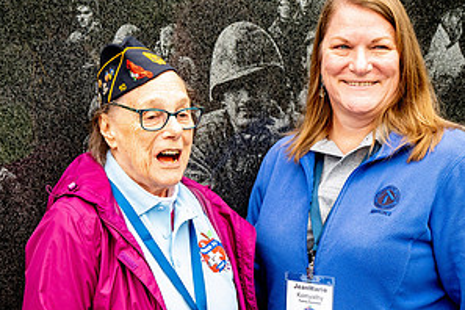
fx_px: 1007
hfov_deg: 25.8
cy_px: 178
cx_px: 146
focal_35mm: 78
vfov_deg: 17.5
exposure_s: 1/640
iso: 2500
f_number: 8
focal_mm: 40
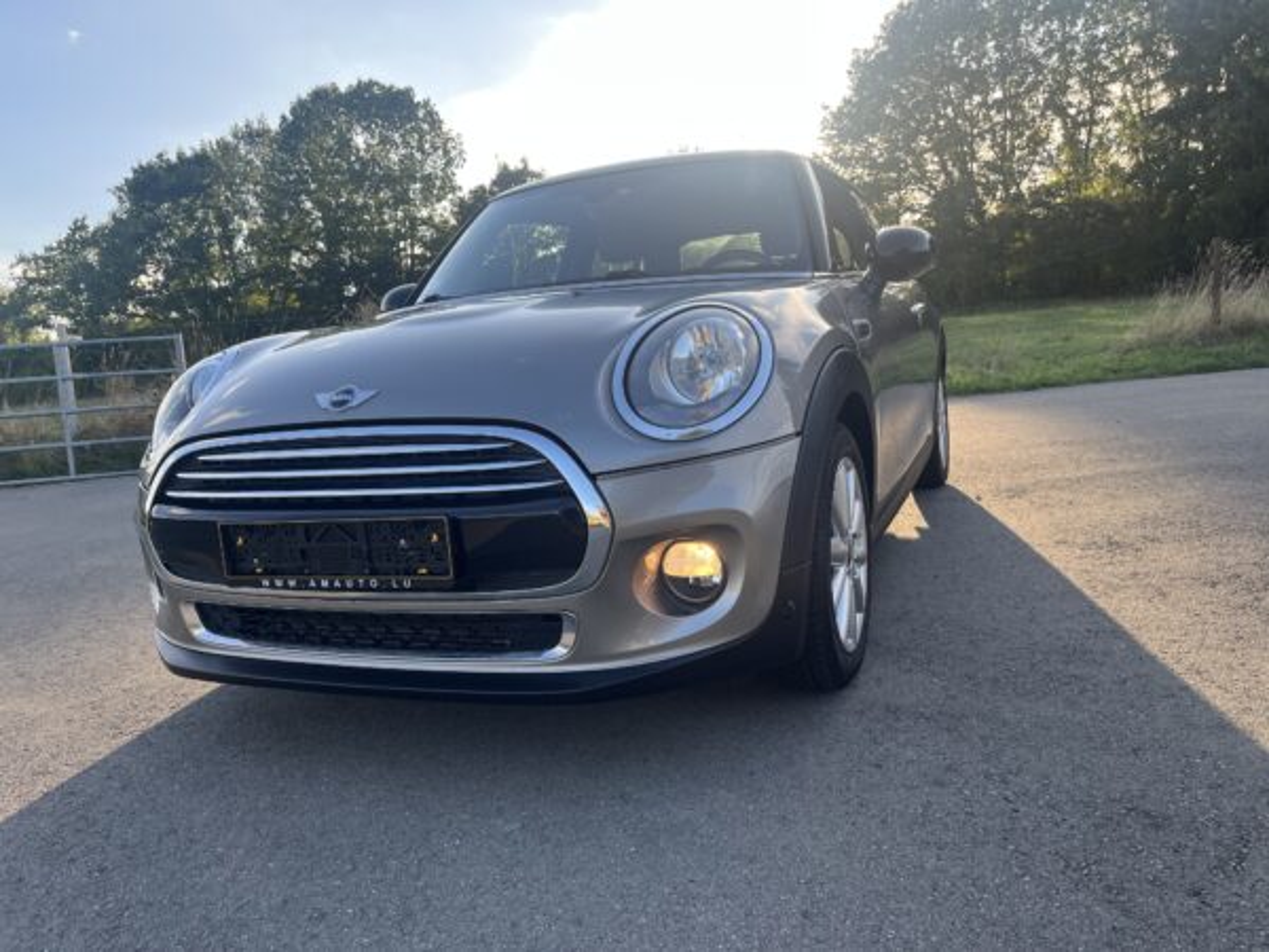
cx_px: 634
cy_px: 476
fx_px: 953
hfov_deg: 67.3
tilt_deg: -5.0
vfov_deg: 53.1
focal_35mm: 26
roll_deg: +4.5
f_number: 1.6
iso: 50
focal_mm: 5.1
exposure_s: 1/504
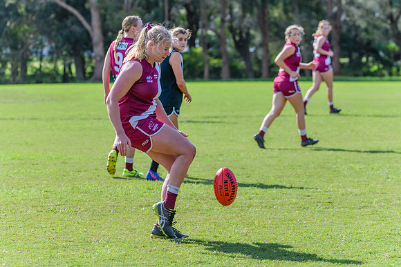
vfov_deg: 8.1
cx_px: 200
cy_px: 134
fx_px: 1894
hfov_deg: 12.1
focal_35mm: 170
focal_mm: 170
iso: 800
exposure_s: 1/1250
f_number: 6.3
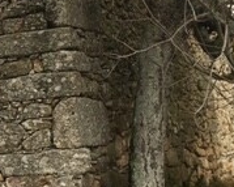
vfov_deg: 15.2
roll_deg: +5.8
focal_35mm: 101
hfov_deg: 16.8
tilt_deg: +4.0
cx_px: -144
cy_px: 88
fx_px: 699
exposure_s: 1/1166
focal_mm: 4.15
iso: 25
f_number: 2.2
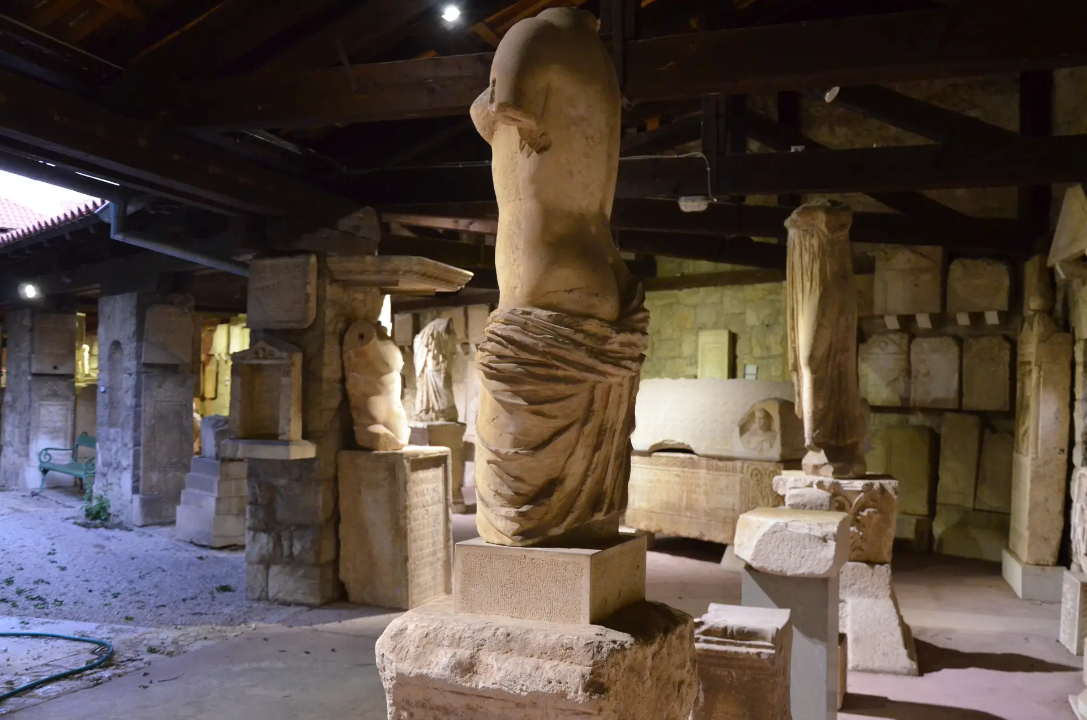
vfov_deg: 36.7
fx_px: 1085
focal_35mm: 36
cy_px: 360
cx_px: 544
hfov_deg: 53.2
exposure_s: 1/15
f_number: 3.8
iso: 3200
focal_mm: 24
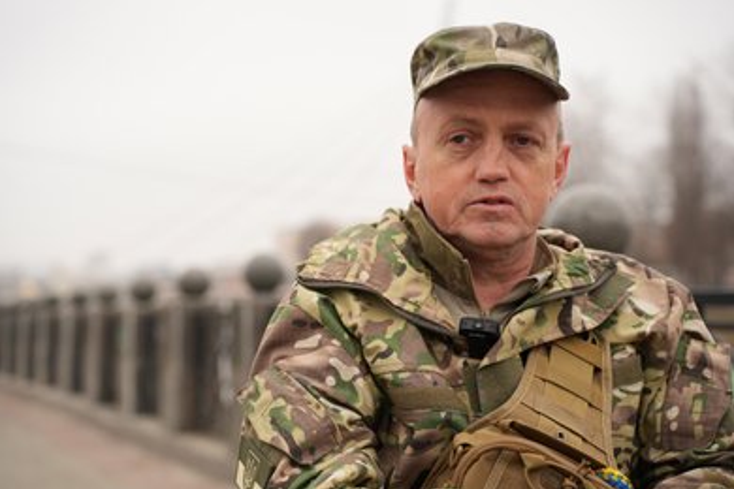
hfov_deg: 26.3
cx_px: 361
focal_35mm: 77
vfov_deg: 17.7
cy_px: 247
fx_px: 1570
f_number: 4
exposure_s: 1/160
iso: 100
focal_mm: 75
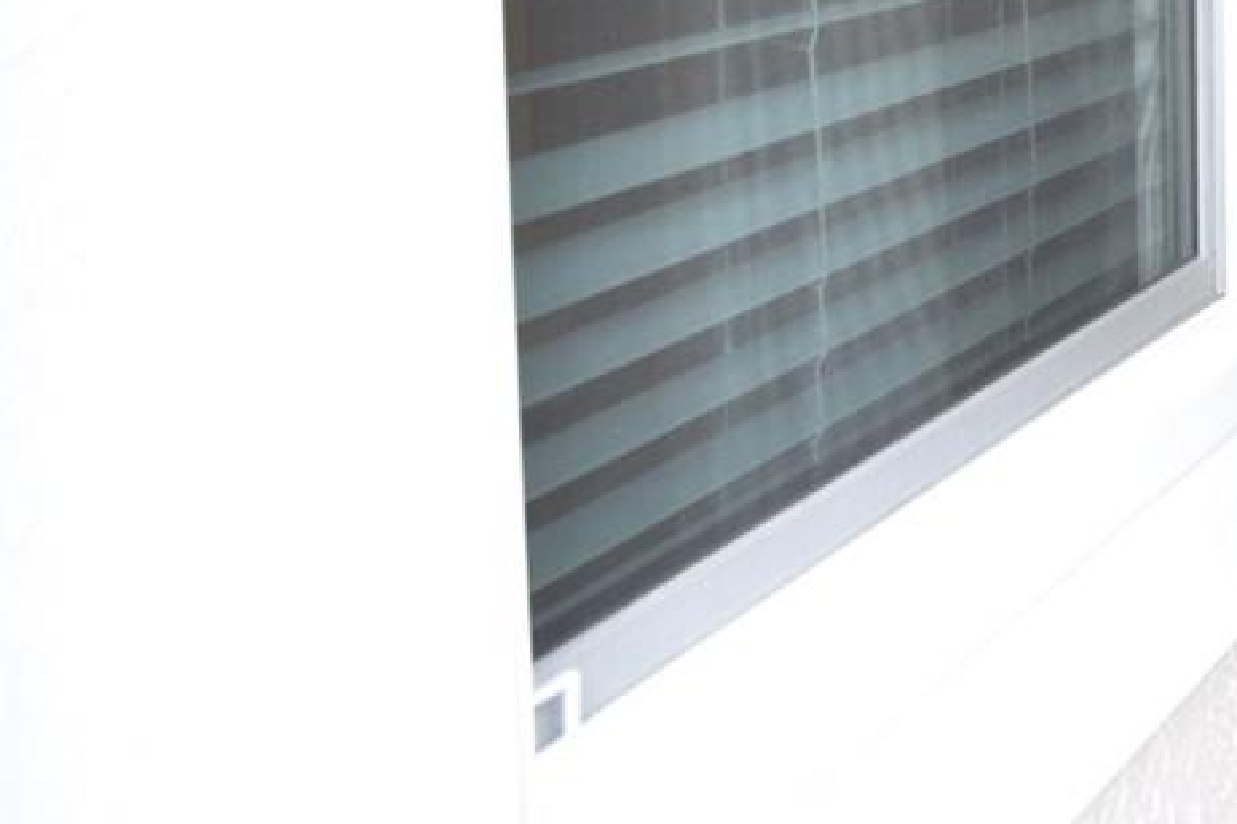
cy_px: -147
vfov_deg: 23.8
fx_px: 1787
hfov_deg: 23.6
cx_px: 2121
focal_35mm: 52
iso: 400
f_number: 4
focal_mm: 10
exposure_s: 1/60
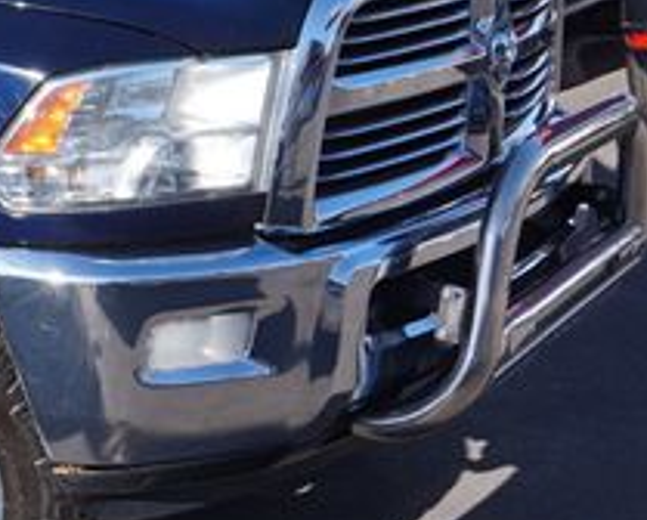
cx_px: -241
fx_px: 1650
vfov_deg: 17.8
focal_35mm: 86
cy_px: 133
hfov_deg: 20.0
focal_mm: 20
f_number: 9
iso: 100
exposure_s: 1/100
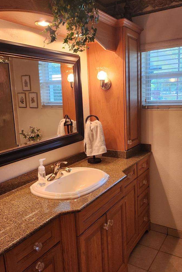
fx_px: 227
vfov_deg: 61.9
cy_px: 134
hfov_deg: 43.4
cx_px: 108
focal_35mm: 30
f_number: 1.8
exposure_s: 1/120
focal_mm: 5
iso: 500
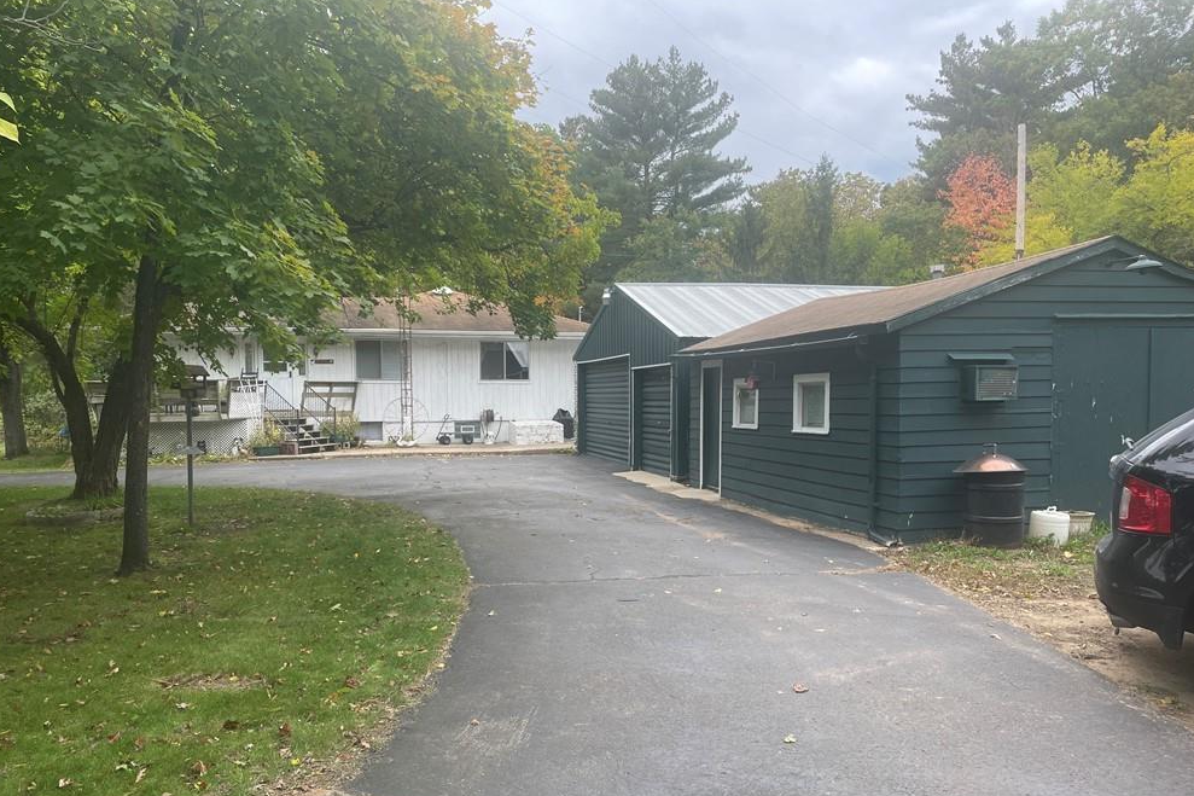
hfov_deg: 65.5
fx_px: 928
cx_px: 587
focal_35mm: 28
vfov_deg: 46.3
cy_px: 441
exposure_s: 1/165
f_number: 1.6
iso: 32
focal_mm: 4.2
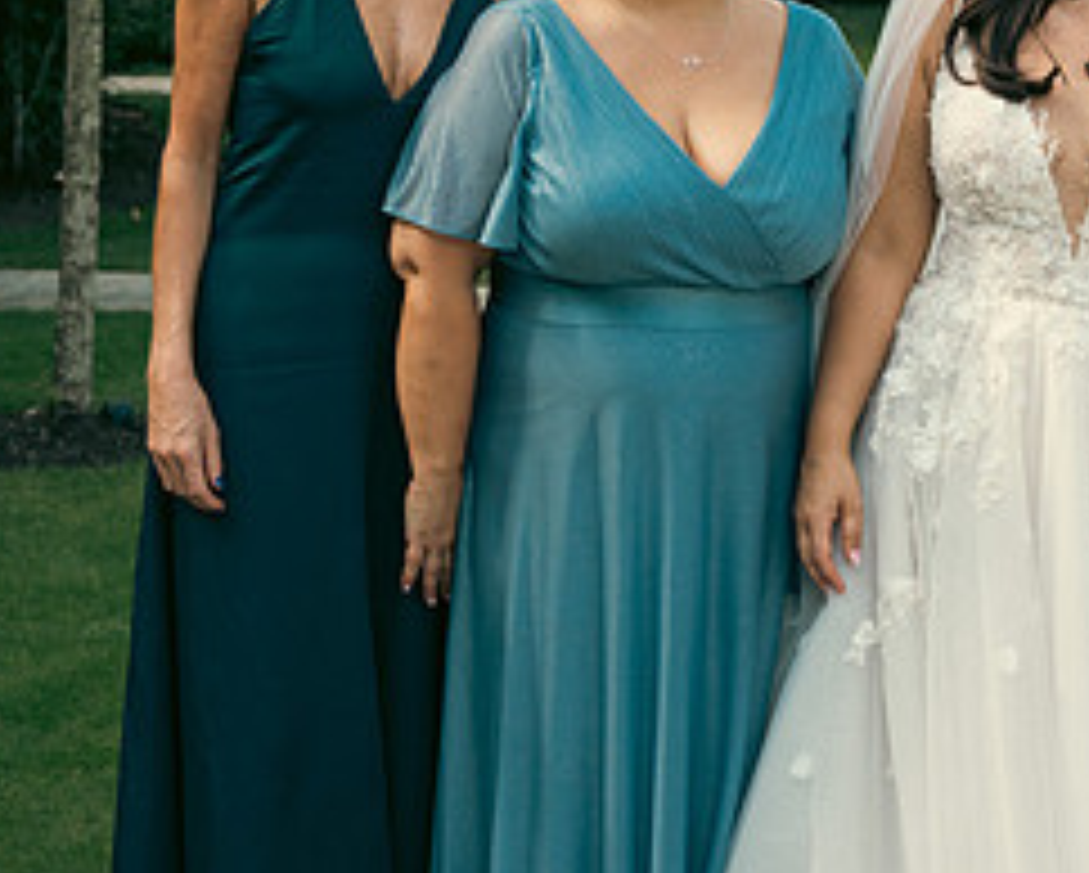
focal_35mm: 146
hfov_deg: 13.0
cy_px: 61
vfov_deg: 10.5
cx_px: 1130
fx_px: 4709
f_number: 5.6
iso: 500
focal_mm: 65
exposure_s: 1/400
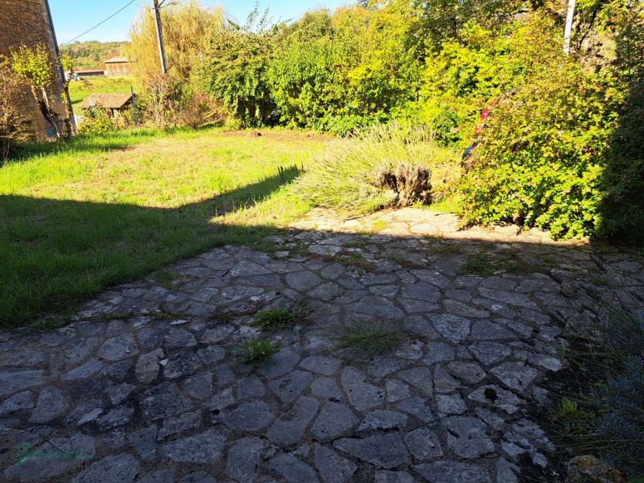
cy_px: 242
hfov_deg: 71.6
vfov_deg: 56.8
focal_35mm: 24
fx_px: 446
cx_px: 322
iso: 50
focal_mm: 5.23
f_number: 1.8
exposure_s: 1/386
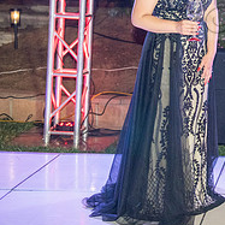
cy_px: 11
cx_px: 300
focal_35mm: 100
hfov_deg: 16.4
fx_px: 735
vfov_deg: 17.1
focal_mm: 38
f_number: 3.2
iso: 1600
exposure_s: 1/100
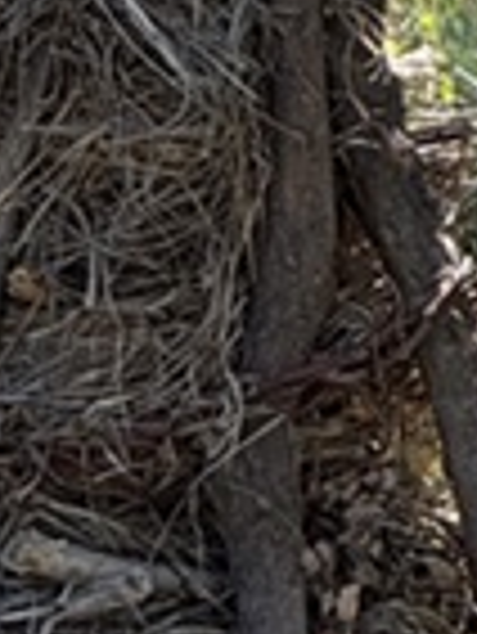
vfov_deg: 2.9
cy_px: -67
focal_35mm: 692
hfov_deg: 2.1
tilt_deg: -4.6
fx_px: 12695
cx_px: -644
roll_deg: -0.8
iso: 64
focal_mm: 15.66
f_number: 2.8
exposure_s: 1/693
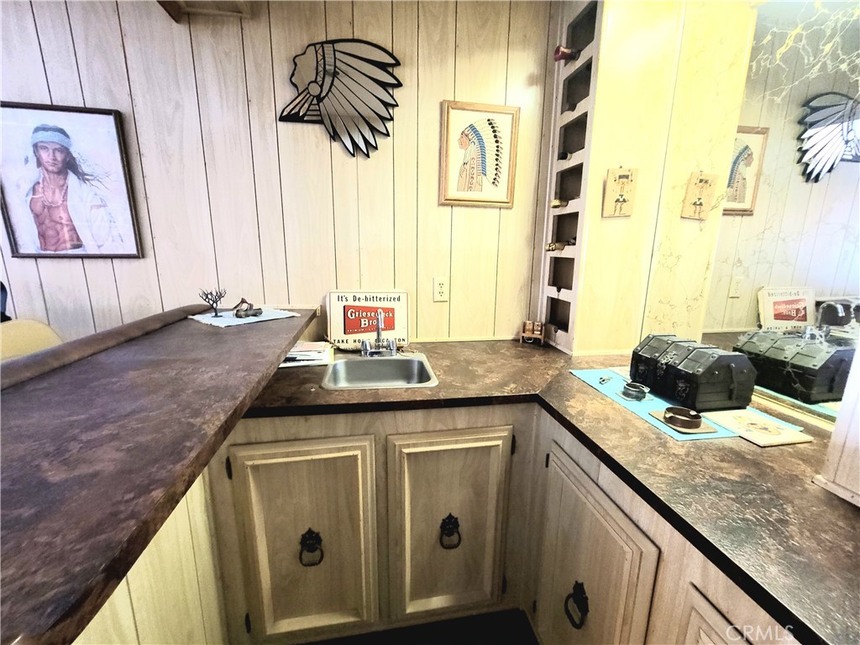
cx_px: 430
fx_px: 323
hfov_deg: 106.2
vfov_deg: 89.9
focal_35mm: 13
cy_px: 322
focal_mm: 2.2
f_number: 2.2
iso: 800
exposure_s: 1/24
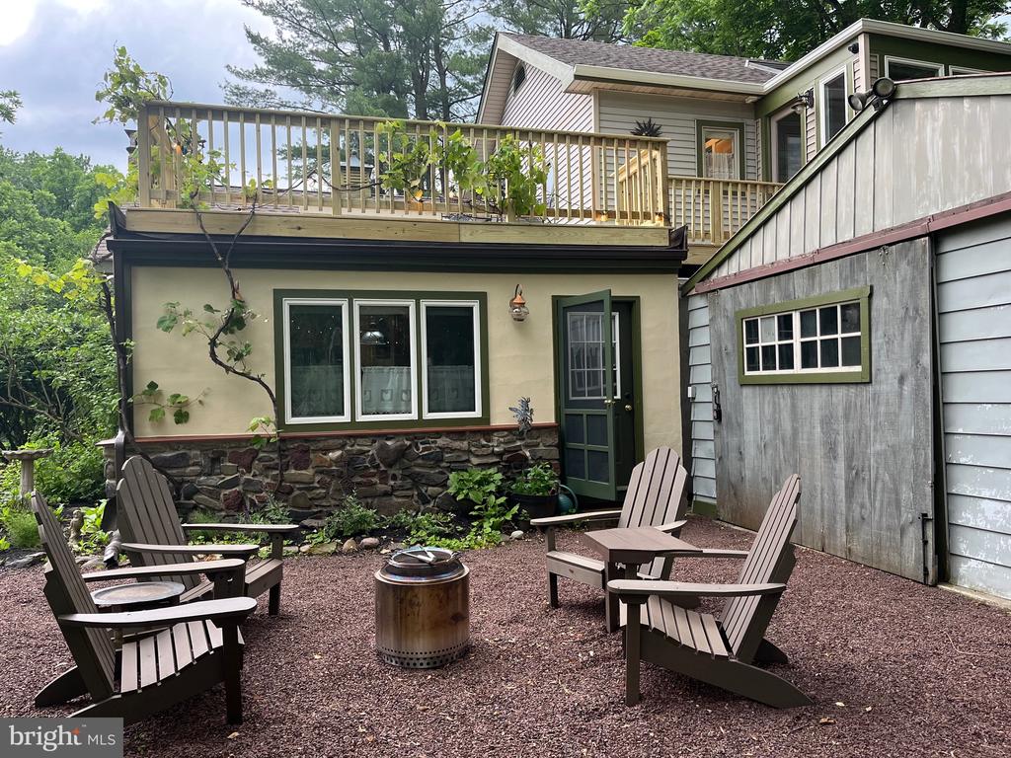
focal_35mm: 26
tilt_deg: +0.5
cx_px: 506
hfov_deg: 67.3
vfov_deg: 53.1
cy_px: 379
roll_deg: +1.7
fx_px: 759
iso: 125
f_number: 1.6
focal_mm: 5.1
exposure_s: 1/121
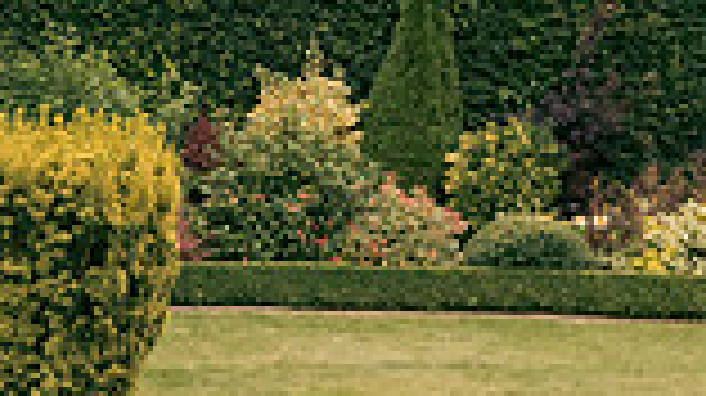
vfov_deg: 8.2
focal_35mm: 147
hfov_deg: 13.6
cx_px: -418
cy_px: 353
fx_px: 2750
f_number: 6.3
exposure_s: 1/500
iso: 200
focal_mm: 38
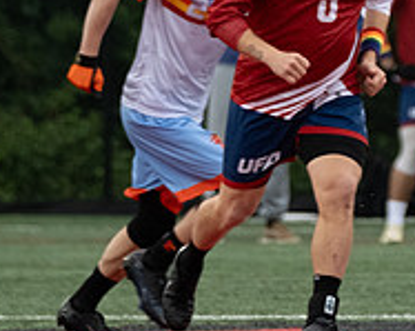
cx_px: 518
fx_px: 11859
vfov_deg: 1.6
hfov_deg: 2.0
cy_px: -195
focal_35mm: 967
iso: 640
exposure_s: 1/1000
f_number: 2.8
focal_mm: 140
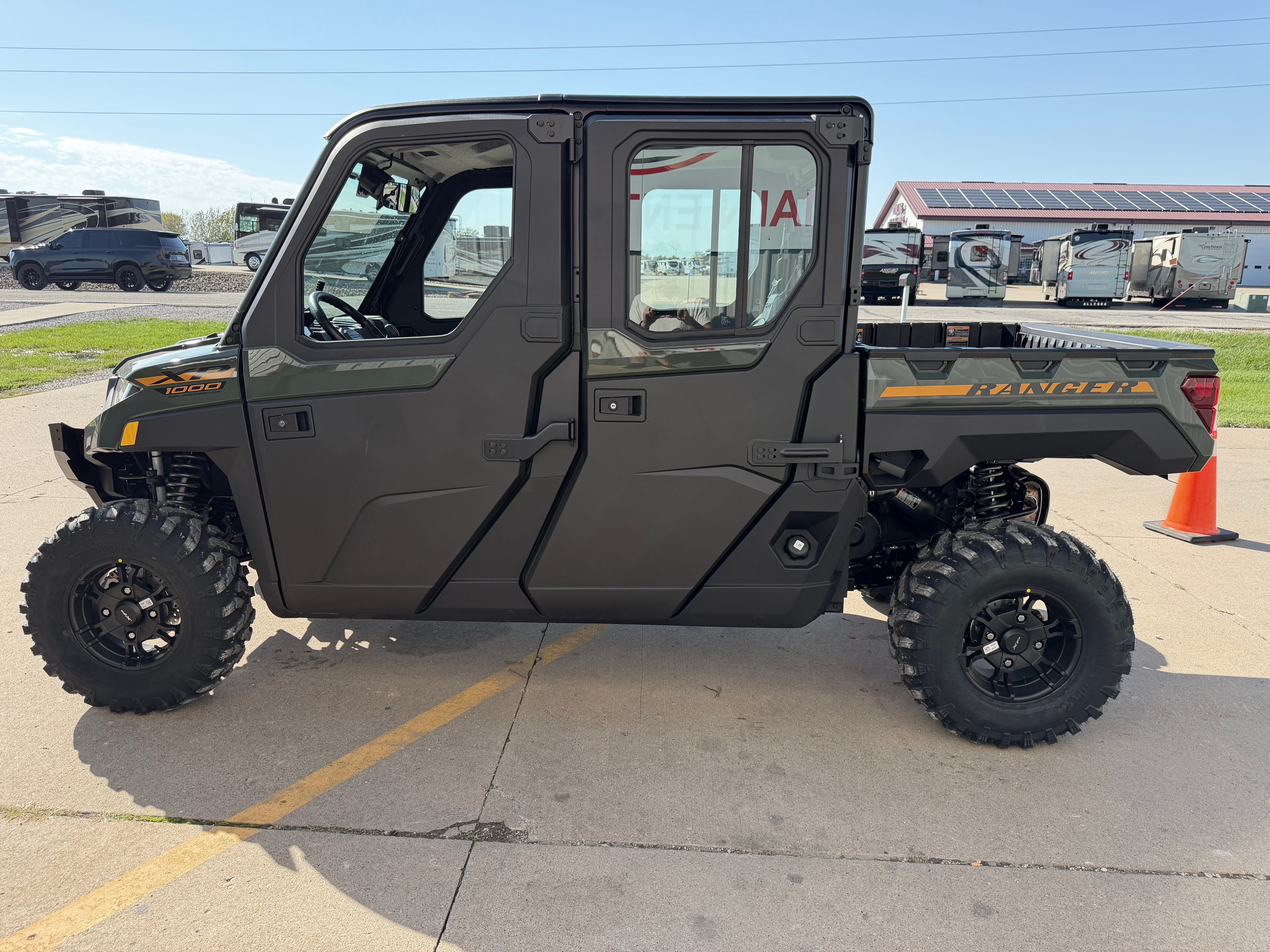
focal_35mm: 24
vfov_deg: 56.8
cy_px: 476
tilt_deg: -14.3
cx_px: 635
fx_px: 881
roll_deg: -0.3
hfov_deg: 71.6
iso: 100
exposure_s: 1/1812
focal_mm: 6.76
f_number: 1.78
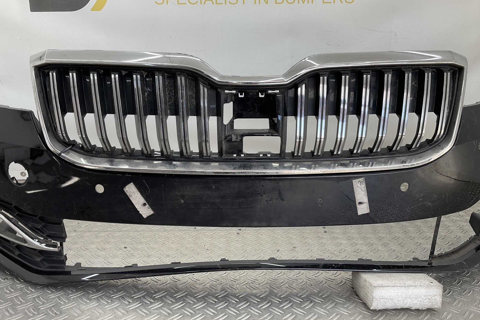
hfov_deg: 60.3
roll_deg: -0.7
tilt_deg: -15.5
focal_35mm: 31
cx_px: 241
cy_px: 166
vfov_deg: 42.3
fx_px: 413
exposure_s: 1/107
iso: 16
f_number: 1.8
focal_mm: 3
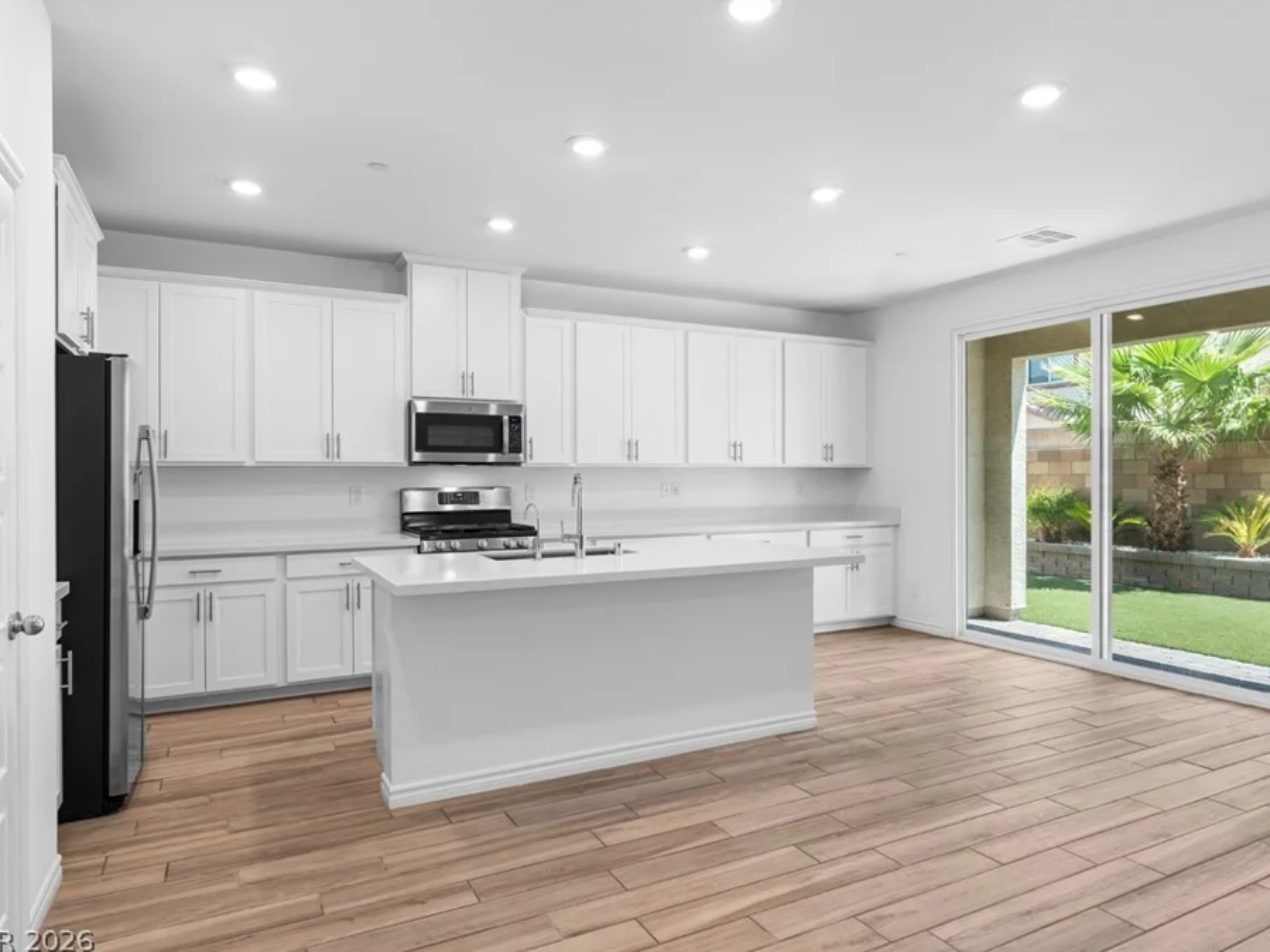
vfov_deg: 58.9
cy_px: 480
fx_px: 844
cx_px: 677
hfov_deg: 73.8
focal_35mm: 23
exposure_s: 1/15
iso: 400
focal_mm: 21
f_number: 8
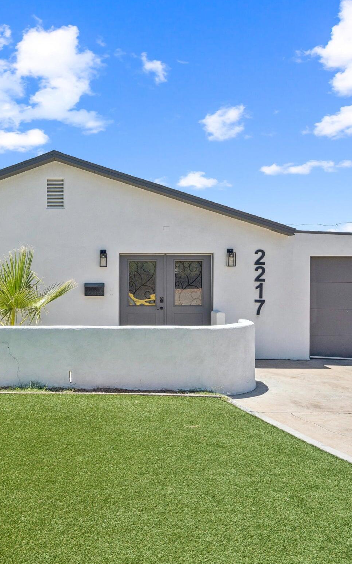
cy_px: 282
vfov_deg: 61.6
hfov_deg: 39.2
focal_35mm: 31
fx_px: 473
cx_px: 67
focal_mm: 19.5
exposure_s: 1/500
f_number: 9
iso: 100
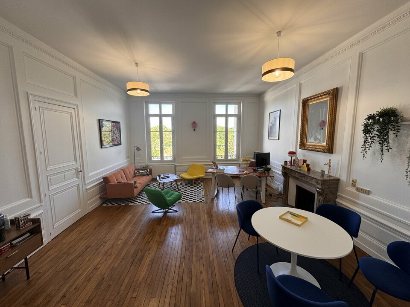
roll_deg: +0.7
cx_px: 205
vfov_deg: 85.7
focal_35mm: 14
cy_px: 154
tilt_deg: -6.6
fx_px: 166
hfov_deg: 102.1
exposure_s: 1/99
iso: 64
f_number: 2.2
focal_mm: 2.22
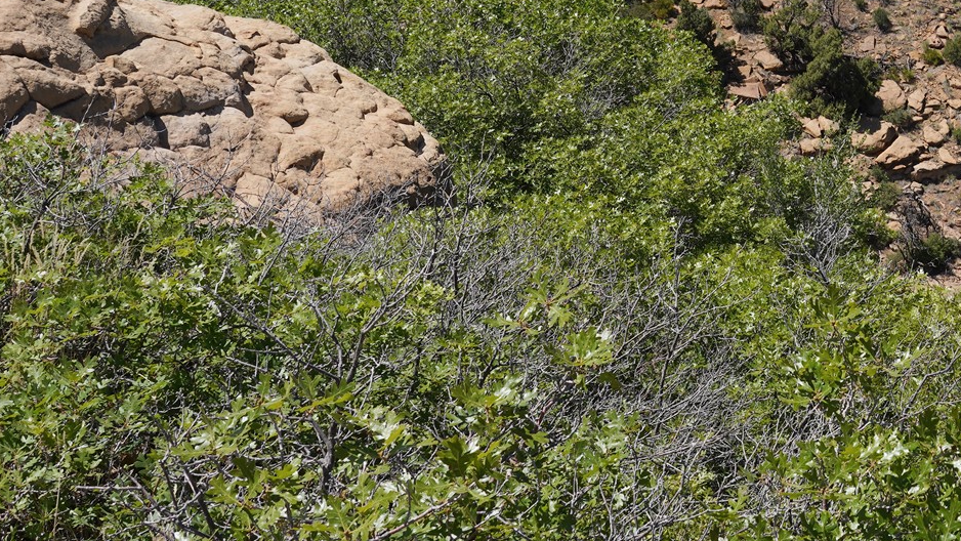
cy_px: -4
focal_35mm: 67
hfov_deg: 29.7
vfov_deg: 17.6
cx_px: 919
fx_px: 1708
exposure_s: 1/100
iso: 100
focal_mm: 30
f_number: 16
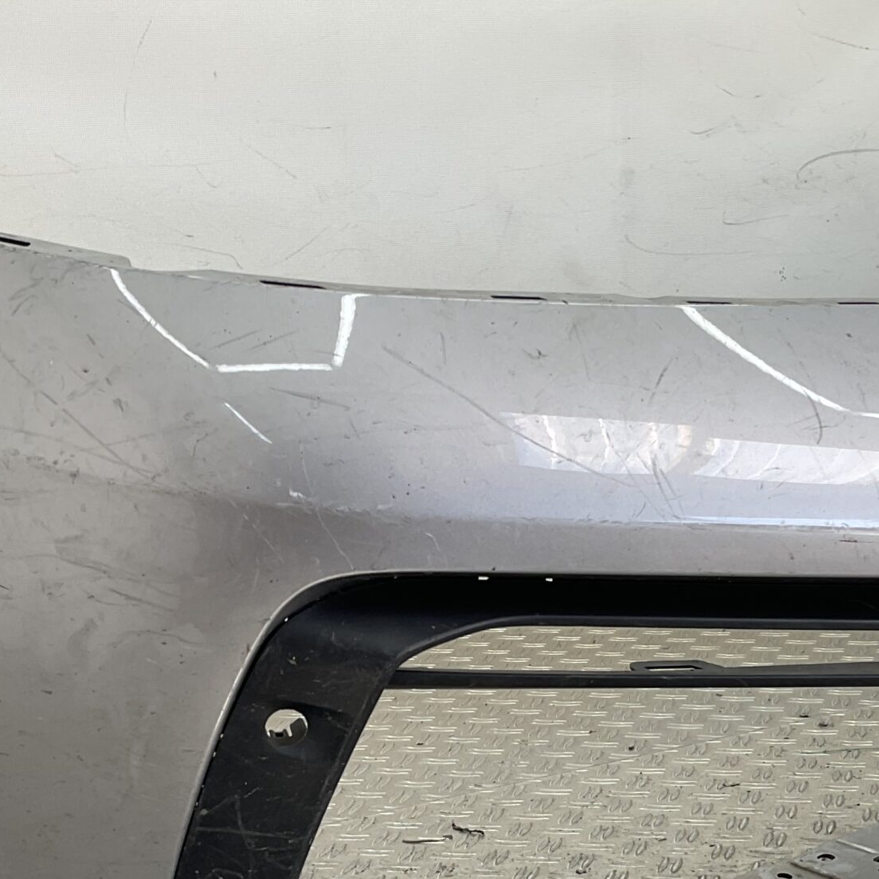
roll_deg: +2.0
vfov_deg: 28.2
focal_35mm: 60
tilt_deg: -13.1
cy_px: 661
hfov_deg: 28.6
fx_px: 1724
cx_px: 434
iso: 16
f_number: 1.8
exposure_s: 1/122
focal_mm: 3
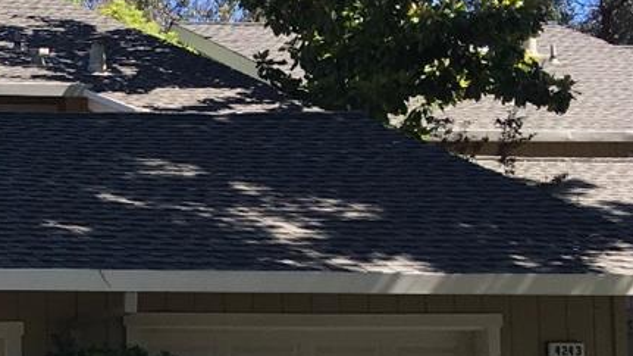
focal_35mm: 110
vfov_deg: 10.9
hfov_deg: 16.9
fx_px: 1846
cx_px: -419
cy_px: 343
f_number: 2.2
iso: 25
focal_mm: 4.15
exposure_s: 1/699
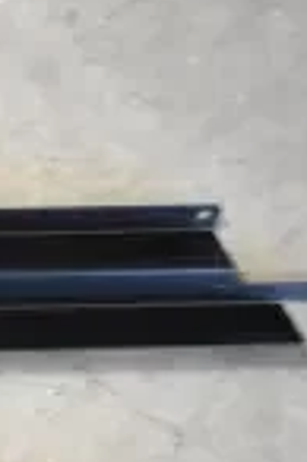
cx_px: -544
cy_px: 445
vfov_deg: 17.8
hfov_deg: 9.8
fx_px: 1449
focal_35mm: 113
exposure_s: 1/30
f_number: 3.5
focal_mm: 18
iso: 3600
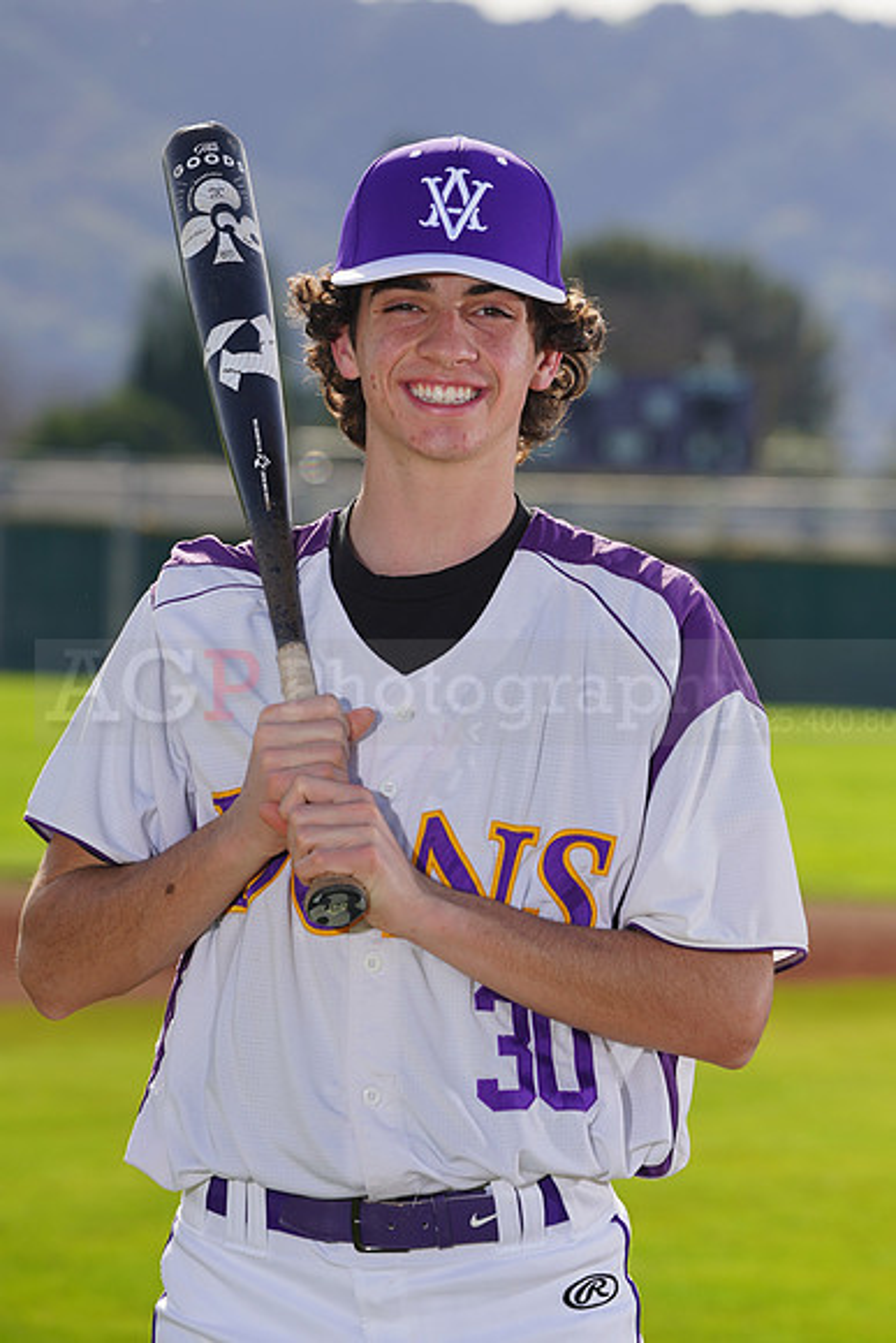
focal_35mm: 232
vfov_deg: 8.9
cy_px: 672
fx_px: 8655
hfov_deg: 5.9
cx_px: 448
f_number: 9
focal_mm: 232
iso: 100
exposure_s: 1/250
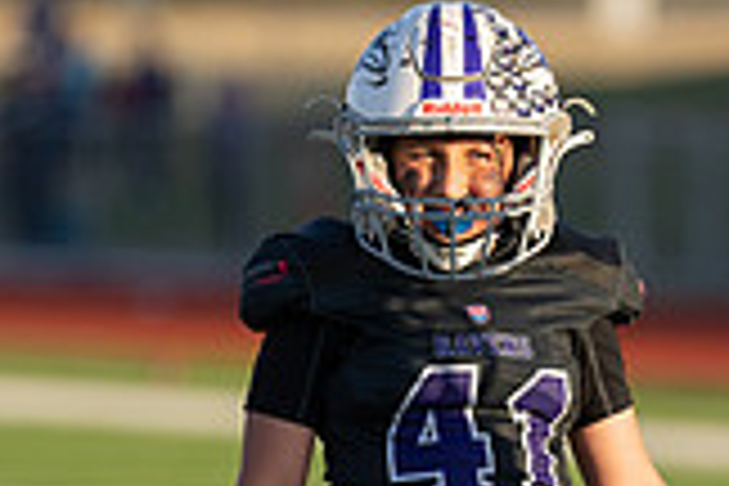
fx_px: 14538
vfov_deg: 1.9
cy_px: 578
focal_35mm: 718
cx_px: 508
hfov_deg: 2.9
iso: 160
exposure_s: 1/1600
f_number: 2.8
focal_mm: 200
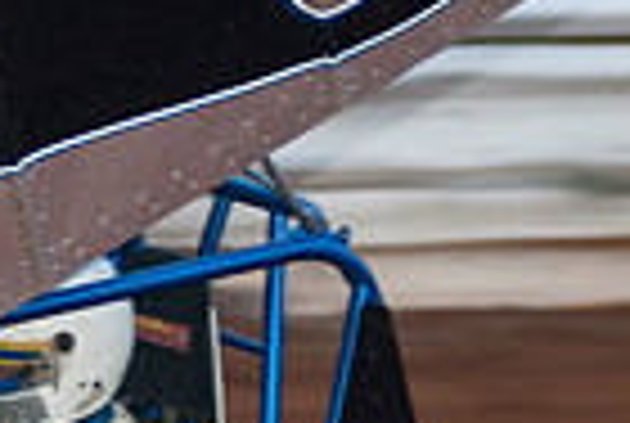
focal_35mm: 683
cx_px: -405
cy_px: 392
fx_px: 11978
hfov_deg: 3.0
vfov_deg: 2.0
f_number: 2.8
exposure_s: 1/400
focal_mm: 110
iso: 250
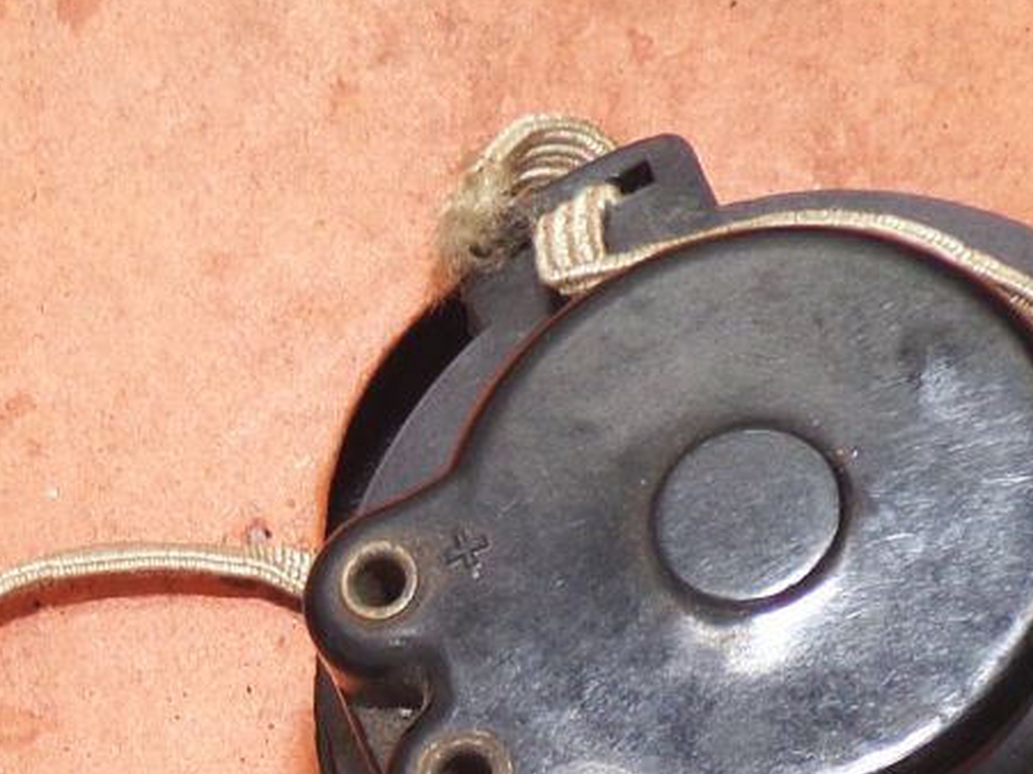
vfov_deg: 13.7
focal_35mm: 98
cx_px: 3
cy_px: 1314
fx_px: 2924
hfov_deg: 19.5
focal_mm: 4.3
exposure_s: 1/45
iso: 80
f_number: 3
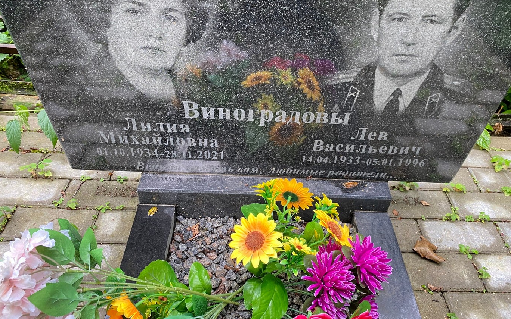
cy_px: 150
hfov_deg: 64.6
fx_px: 404
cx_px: 265
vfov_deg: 43.1
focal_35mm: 29
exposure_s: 1/60
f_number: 1.8
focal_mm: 4.25
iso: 125
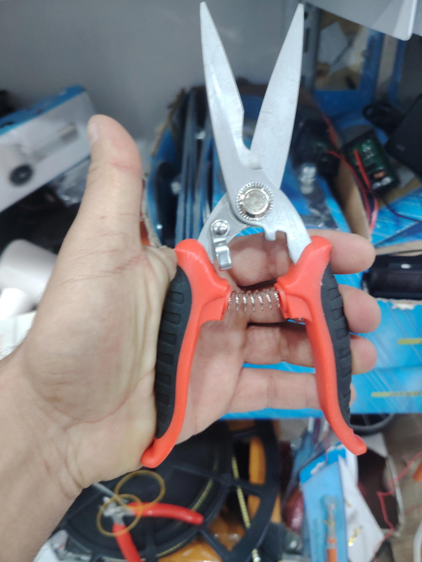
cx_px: 211
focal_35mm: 24
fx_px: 390
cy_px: 281
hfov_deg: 56.8
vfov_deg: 71.6
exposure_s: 1/33.3
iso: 420
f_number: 1.75
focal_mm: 5.25
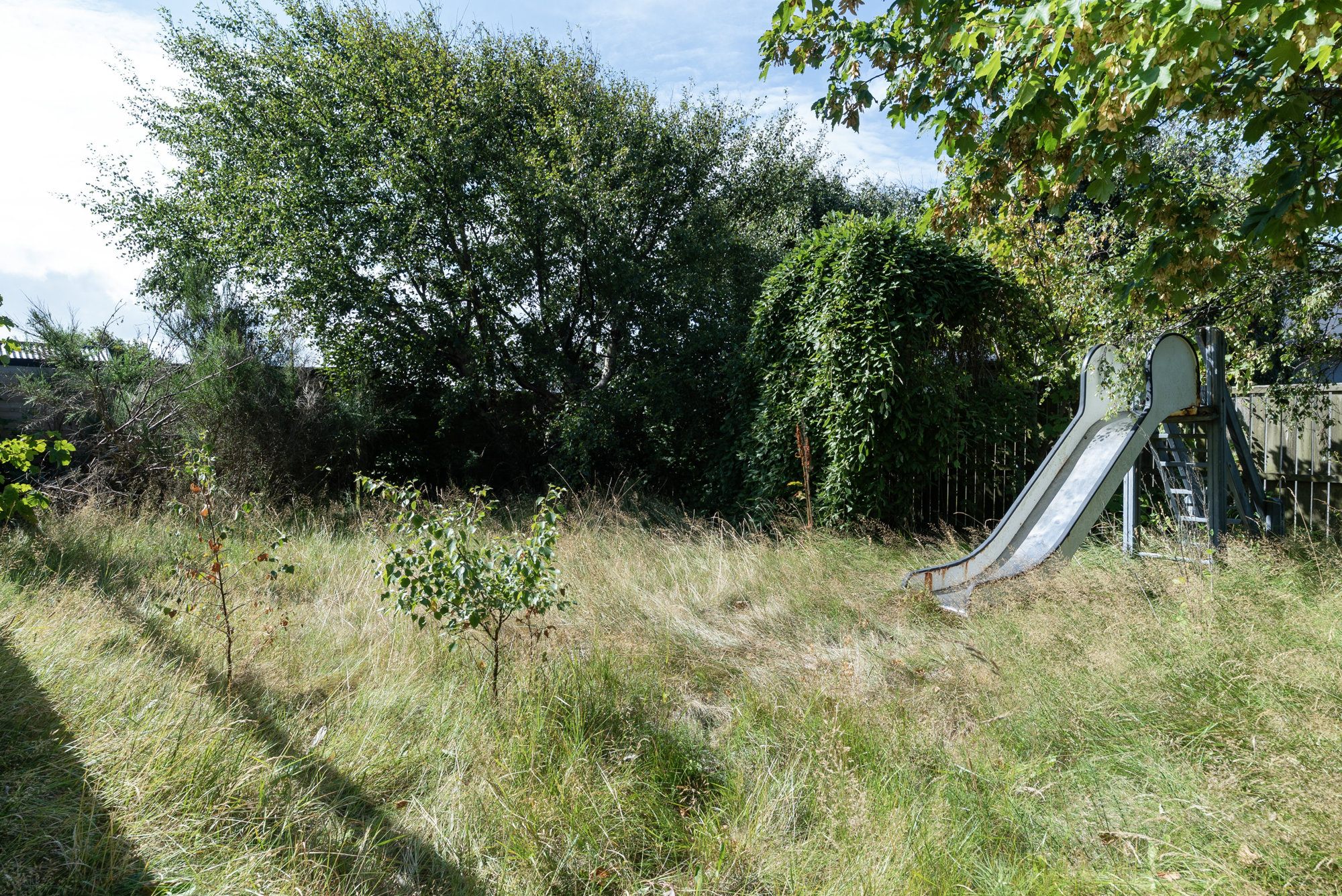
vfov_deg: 53.2
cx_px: 671
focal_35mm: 24
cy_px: 448
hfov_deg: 73.7
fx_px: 895
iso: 100
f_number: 11
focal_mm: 24
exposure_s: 1/60
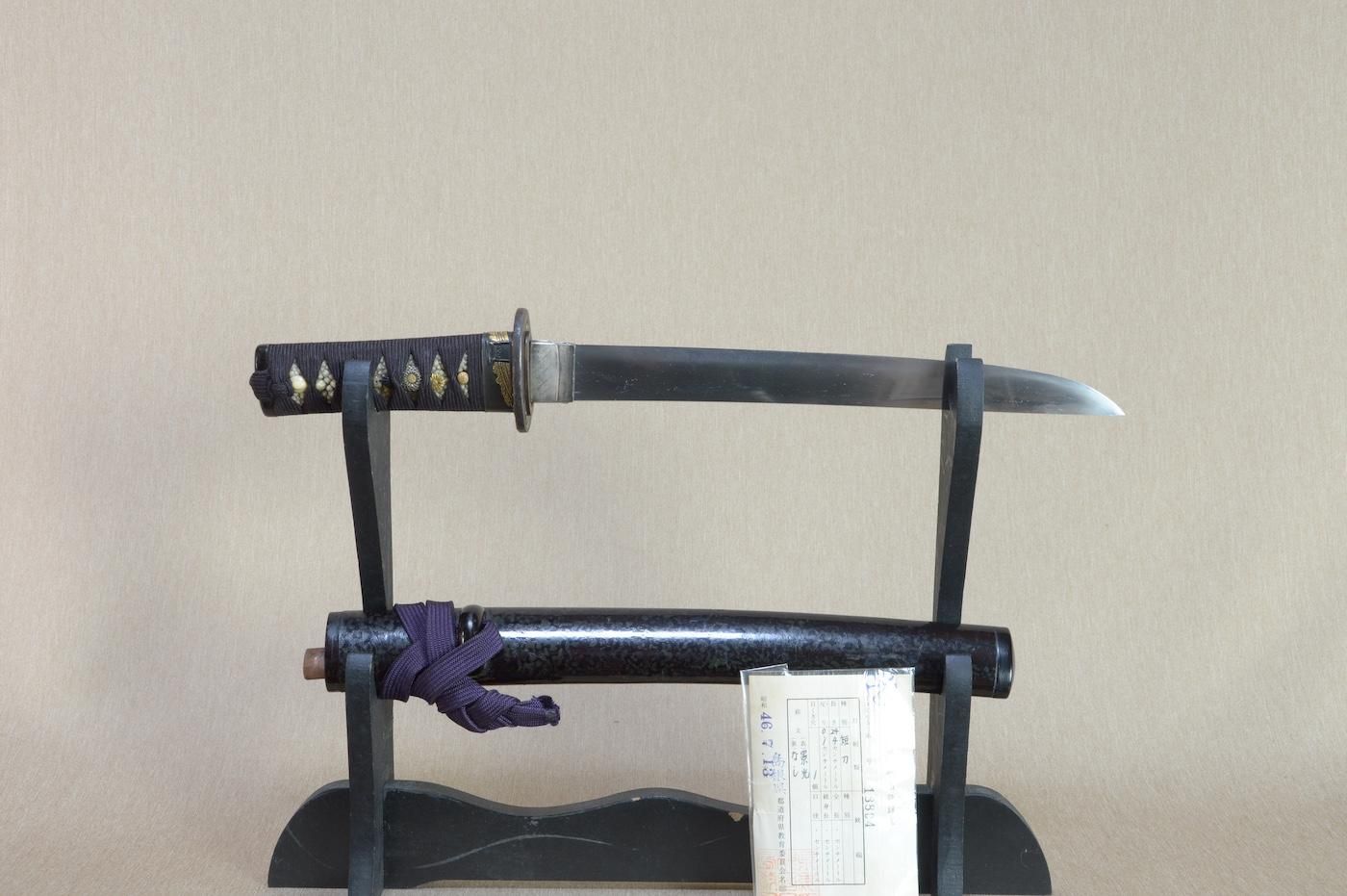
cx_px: 674
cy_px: 448
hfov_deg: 46.4
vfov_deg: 31.8
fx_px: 1570
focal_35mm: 42
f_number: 11
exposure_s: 1/2
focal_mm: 28
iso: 400
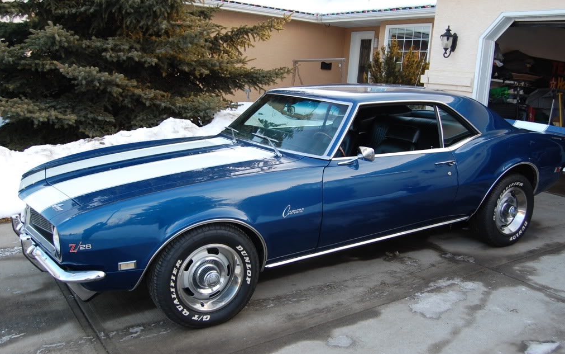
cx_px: 282
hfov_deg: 54.6
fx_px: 547
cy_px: 172
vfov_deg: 35.8
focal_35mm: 36
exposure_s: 1/60
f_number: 5.6
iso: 400
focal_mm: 23
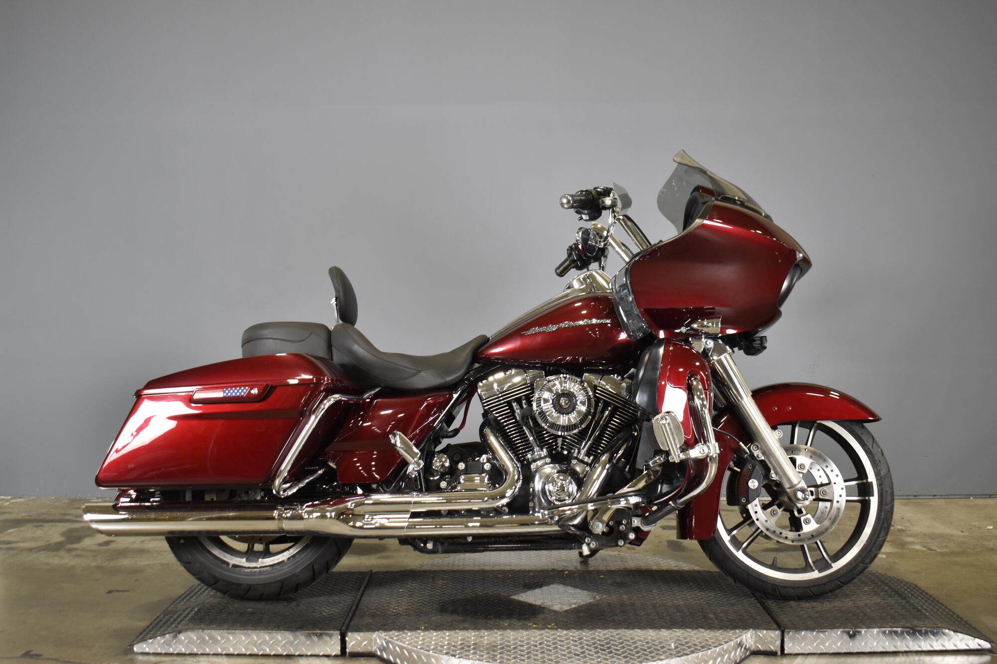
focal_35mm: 38
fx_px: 1038
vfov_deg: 35.5
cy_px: 332
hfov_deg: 51.3
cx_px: 498
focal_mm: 25
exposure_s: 1/30
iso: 400
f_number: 4
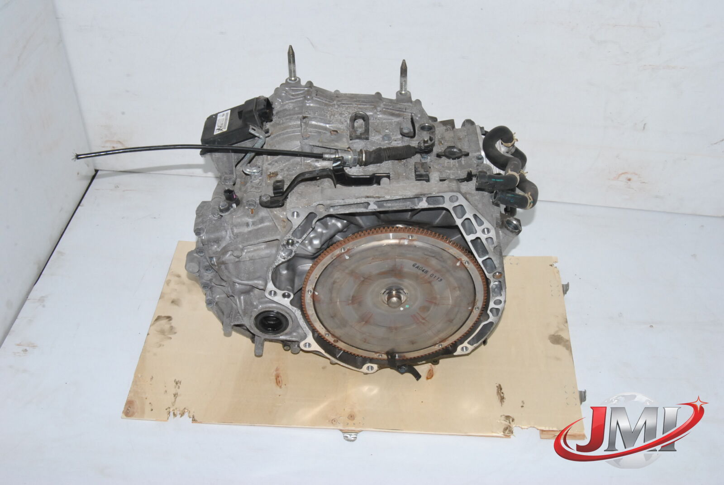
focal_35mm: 42
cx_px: 362
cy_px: 242
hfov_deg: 46.3
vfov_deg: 32.0
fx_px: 846
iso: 800
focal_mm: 28
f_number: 20
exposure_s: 1/200
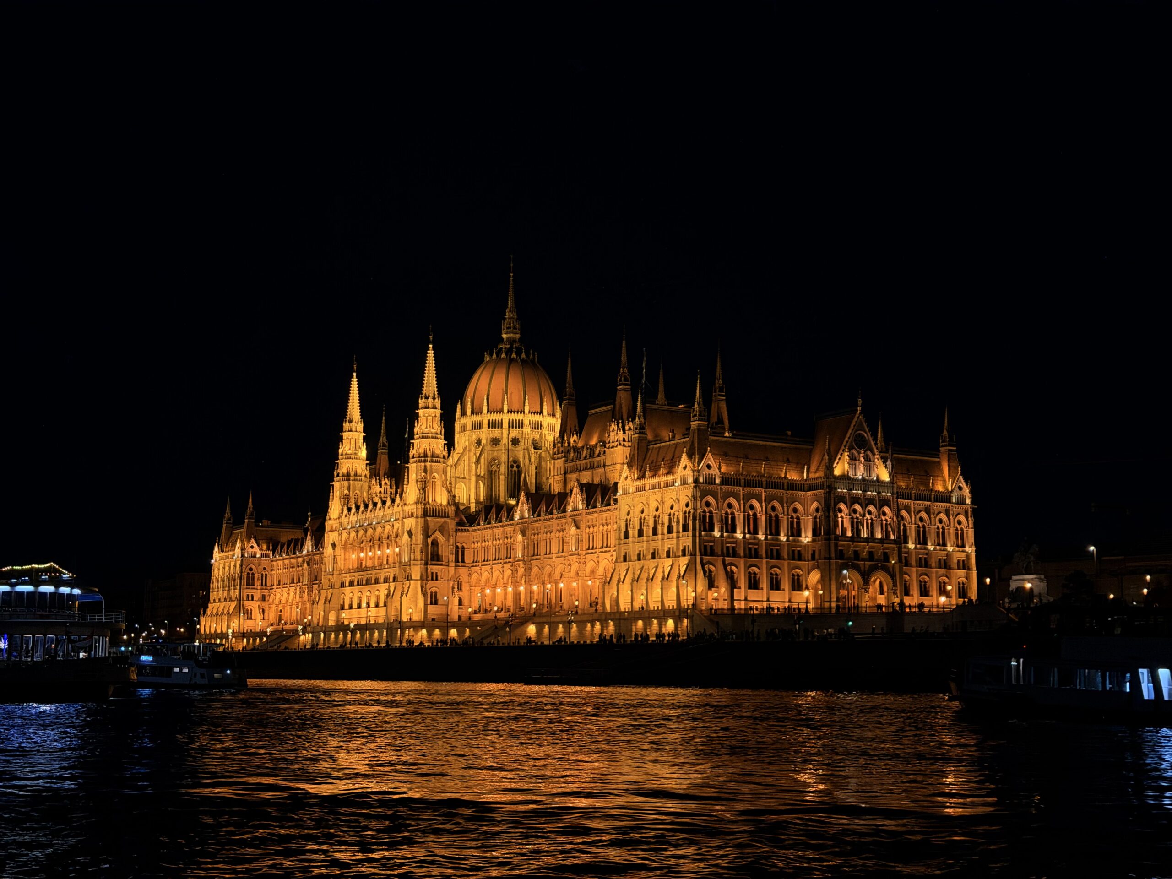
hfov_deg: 39.7
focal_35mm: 48
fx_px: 1625
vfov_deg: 30.3
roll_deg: -0.2
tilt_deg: +8.4
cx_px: 586
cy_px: 440
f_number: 1.78
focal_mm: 6.76
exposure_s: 1/50
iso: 250
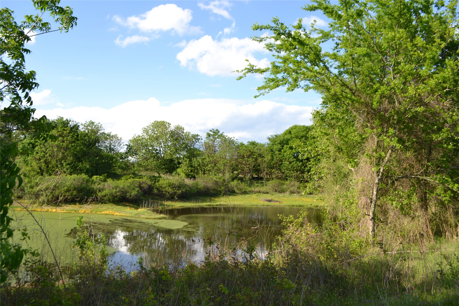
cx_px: 230
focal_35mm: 27
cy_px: 153
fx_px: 344
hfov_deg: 67.4
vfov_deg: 47.9
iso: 100
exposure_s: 1/200
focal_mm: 18
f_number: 7.1
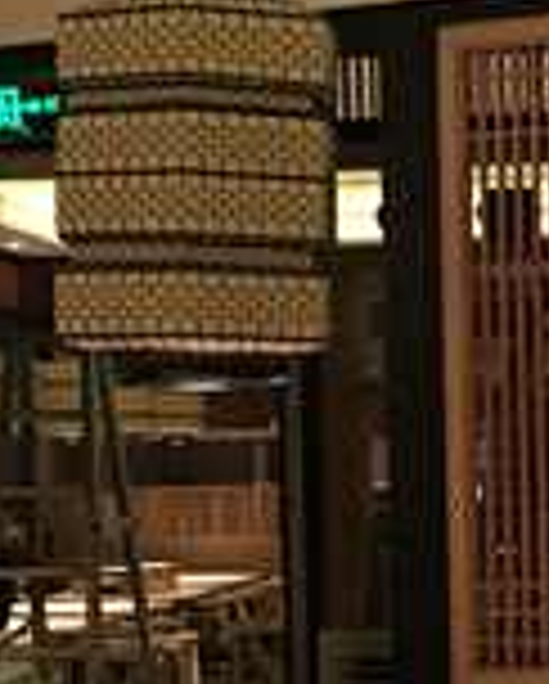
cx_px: 436
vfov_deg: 15.7
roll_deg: +1.1
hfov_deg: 12.7
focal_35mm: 121
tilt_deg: -2.5
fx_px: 2453
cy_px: 569
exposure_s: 1/17
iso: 200
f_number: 2.2
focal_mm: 4.15
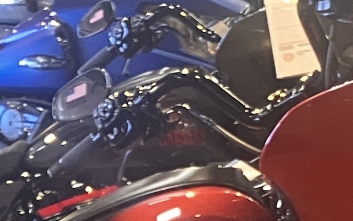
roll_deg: -1.7
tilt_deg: -20.0
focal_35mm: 196
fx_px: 1886
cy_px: 605
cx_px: 358
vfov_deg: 6.3
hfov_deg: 10.6
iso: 160
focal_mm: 3.99
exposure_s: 1/60
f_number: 1.8
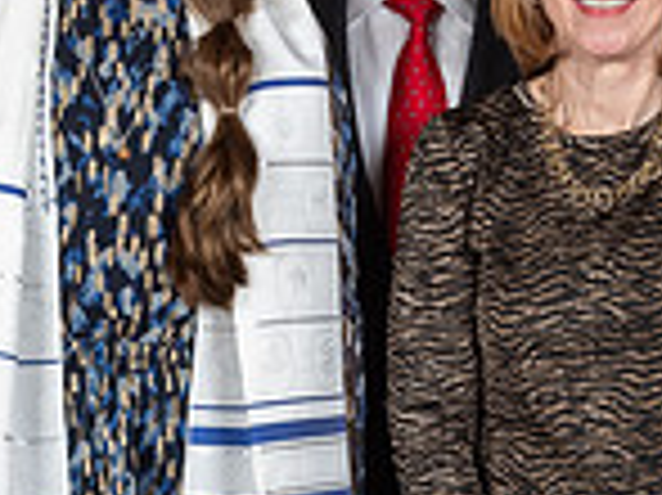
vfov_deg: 9.7
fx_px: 2924
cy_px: 352
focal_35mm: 153
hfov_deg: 12.9
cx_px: 386
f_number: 7.1
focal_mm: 23
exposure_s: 1/250
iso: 400
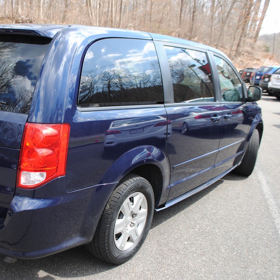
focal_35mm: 39
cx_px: 74
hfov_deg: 41.7
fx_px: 357
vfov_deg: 42.8
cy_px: 142
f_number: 5.6
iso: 100
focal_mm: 20
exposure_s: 1/125
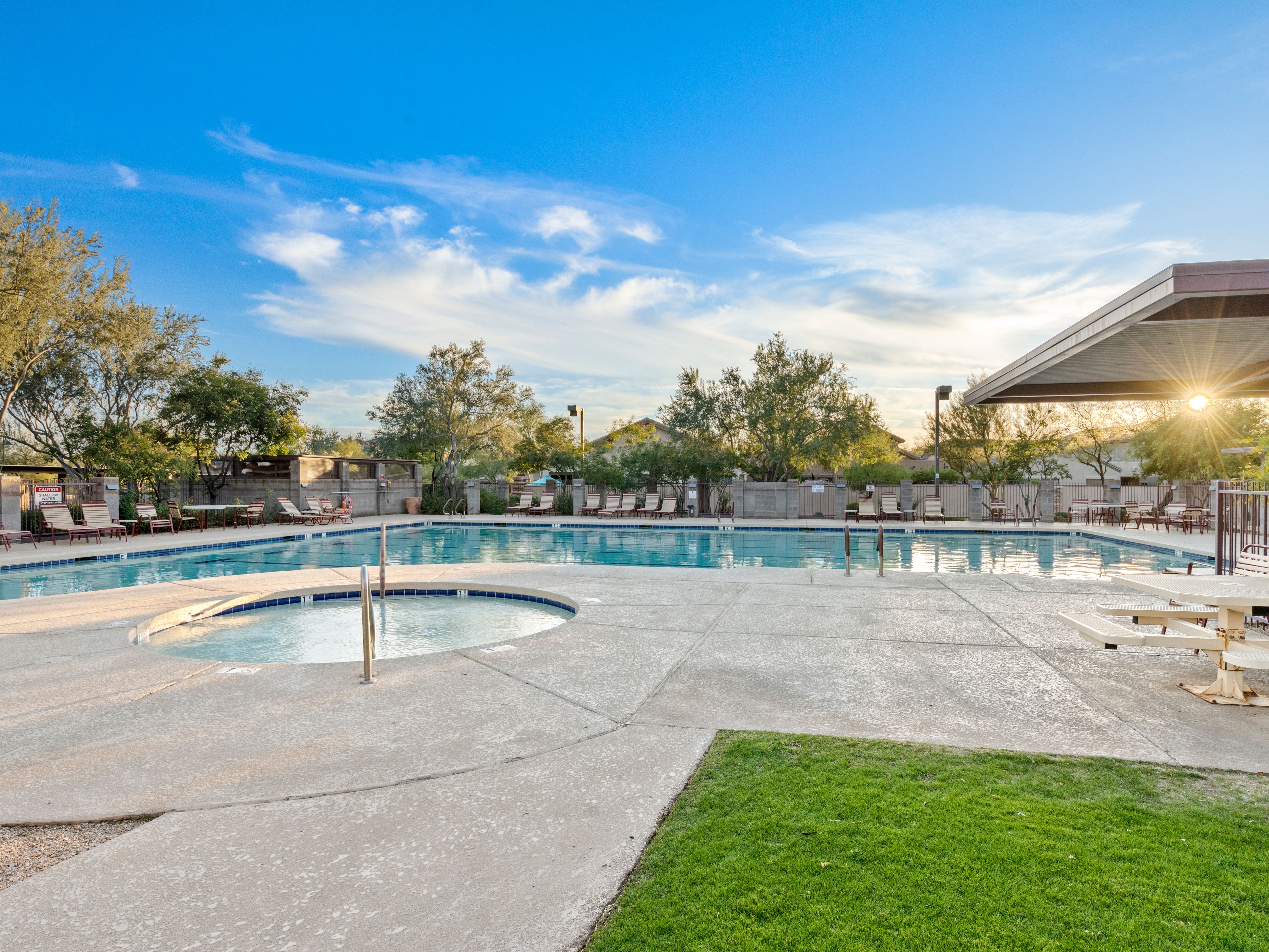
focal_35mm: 19
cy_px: 513
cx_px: 645
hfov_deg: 84.7
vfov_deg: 68.6
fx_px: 697
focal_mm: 16
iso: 500
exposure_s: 1/50
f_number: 11
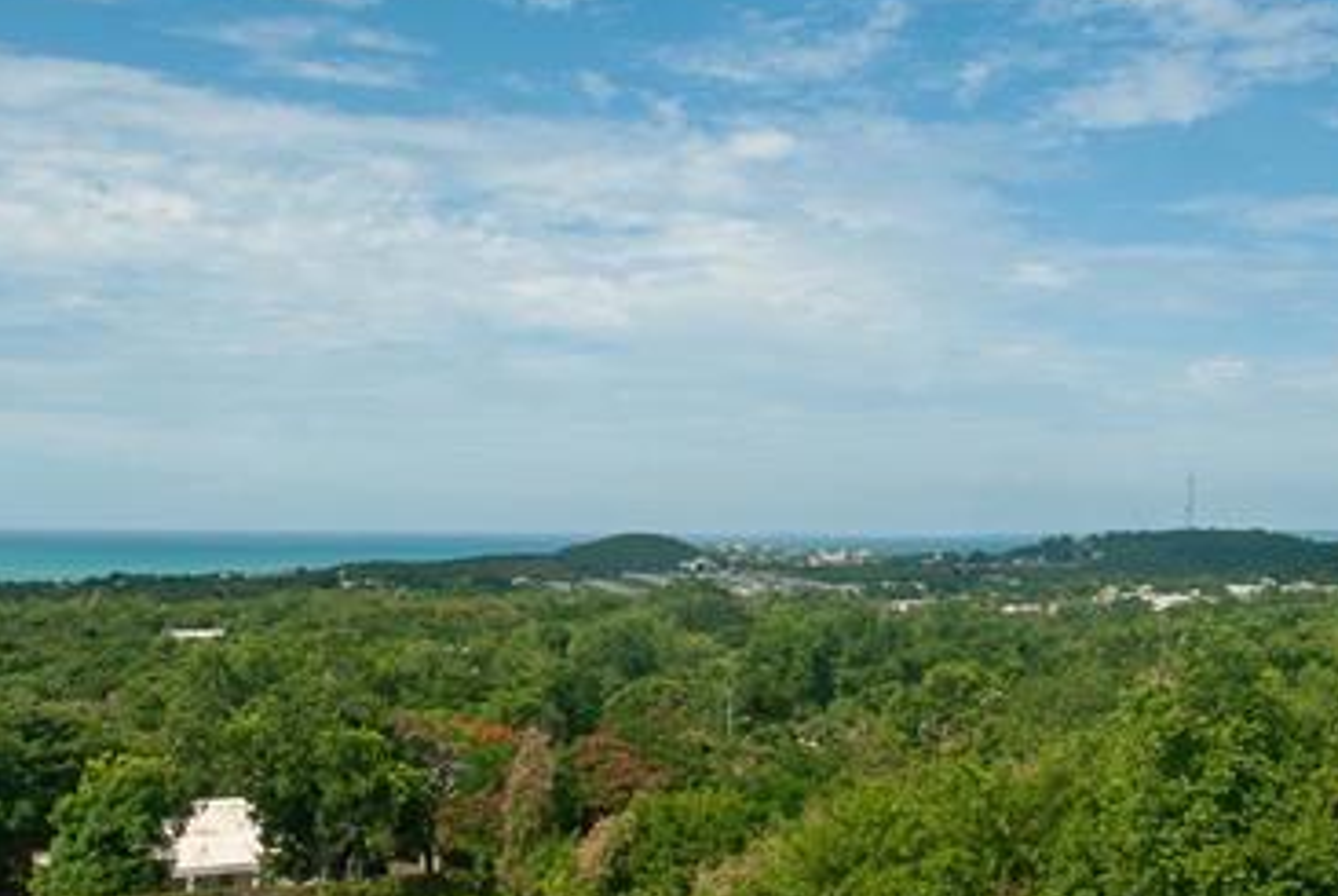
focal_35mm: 42
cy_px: 554
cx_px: 687
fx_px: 1563
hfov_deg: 46.3
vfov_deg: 31.9
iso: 100
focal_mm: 10
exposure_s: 1/500
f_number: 11
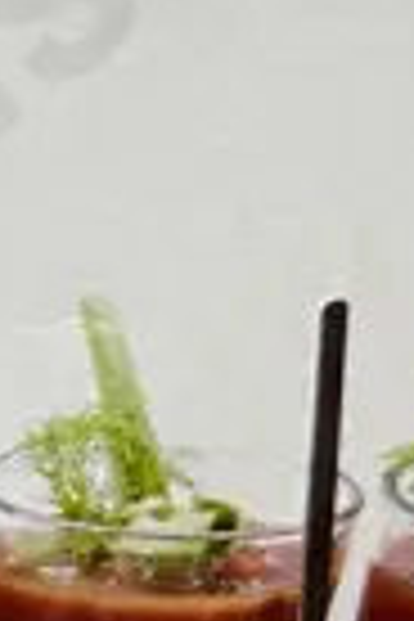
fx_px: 3191
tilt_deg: -24.3
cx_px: -1030
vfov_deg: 10.9
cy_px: 801
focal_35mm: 185
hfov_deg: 6.5
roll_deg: -2.0
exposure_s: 1/50
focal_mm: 6.86
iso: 160
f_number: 1.78
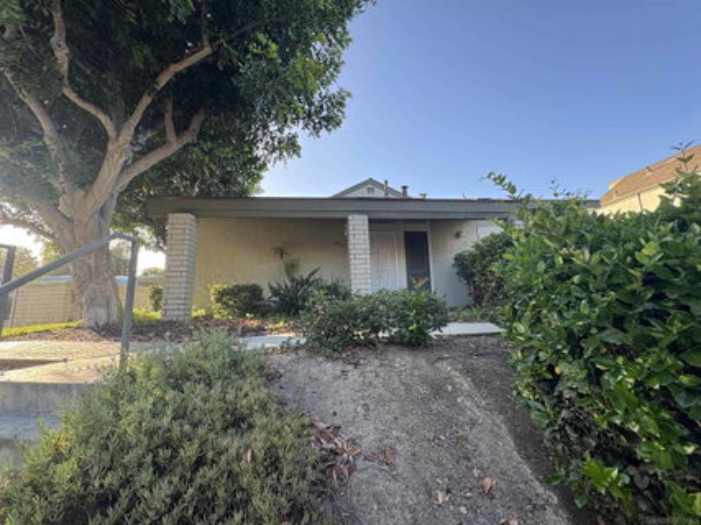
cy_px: 262
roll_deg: +1.5
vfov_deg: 85.6
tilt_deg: +9.0
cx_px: 350
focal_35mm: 14
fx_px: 283
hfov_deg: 102.1
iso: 40
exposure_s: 1/170
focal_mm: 2.22
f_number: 2.2
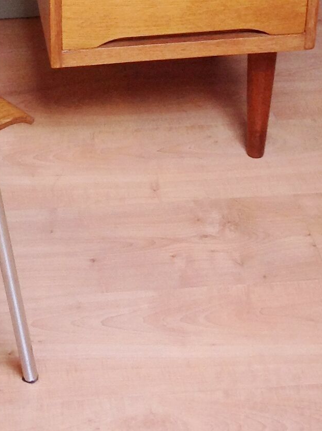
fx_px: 1355
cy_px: -75
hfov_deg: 13.2
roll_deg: +4.0
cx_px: -51
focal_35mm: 109
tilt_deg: -27.9
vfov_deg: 17.3
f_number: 2.4
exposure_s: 1/15
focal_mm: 4.28
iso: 80
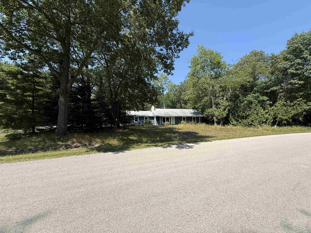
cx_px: 156
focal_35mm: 14
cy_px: 116
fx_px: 126
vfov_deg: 85.7
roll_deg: +0.4
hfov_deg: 102.1
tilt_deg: +1.8
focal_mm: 2.22
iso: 50
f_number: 2.2
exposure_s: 1/1068
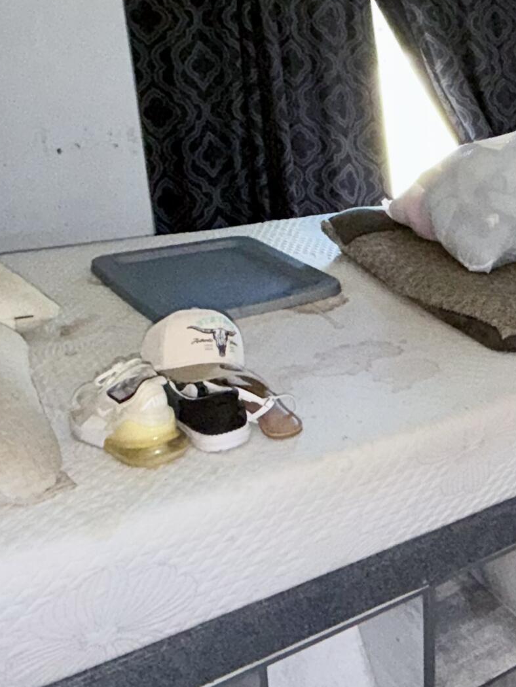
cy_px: 297
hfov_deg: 32.6
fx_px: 795
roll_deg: -0.7
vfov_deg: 46.7
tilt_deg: -18.2
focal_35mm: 40
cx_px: 532
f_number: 2.2
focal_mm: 2.22
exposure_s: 1/60
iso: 200
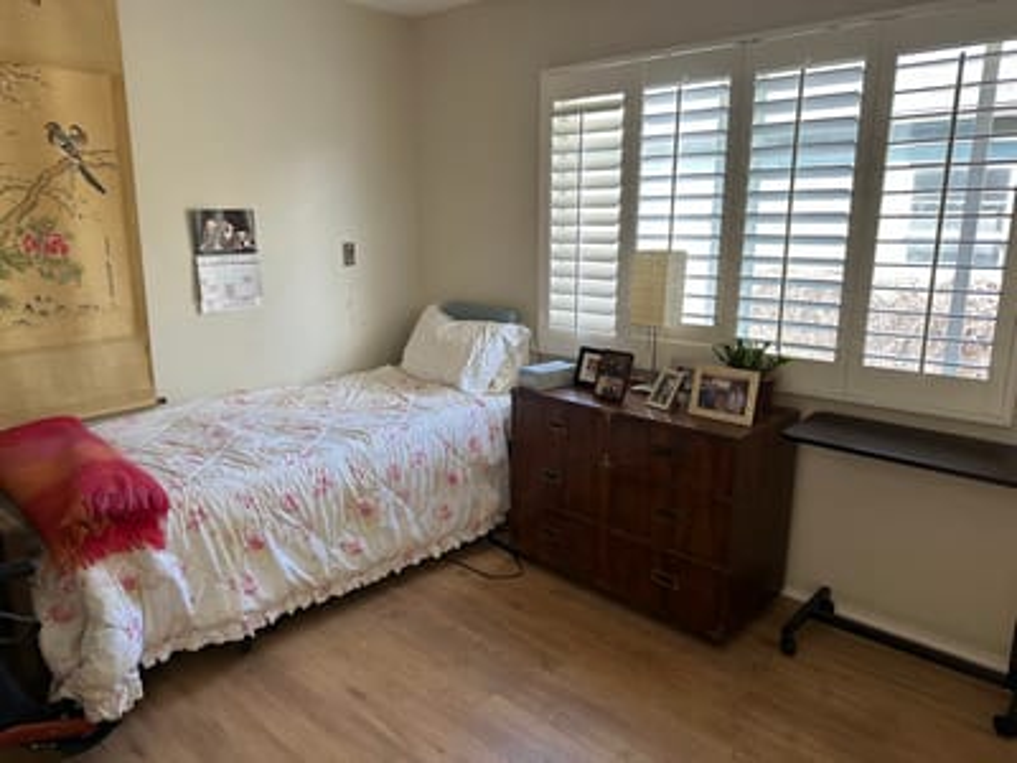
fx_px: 705
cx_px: 508
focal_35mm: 24
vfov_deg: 56.8
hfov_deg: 71.6
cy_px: 382
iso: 125
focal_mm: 6.86
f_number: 1.78
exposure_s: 1/121
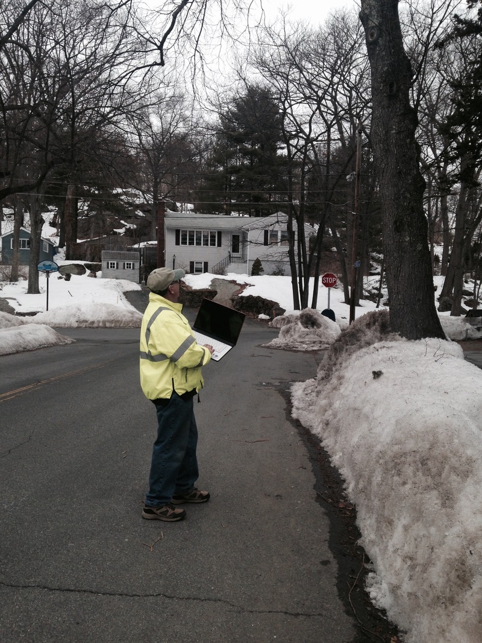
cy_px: 322
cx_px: 241
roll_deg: -1.5
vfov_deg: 55.4
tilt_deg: -1.5
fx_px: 613
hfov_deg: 42.9
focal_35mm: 33
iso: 50
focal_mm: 4.12
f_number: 2.4
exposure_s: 1/1022
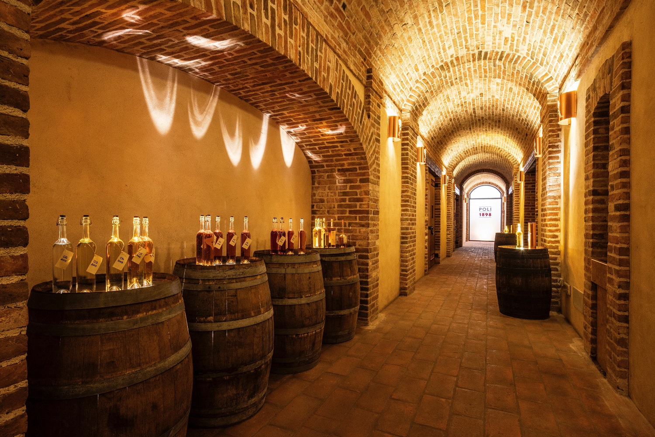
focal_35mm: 18
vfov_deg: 67.4
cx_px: 328
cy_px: 218
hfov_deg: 90.0
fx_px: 327
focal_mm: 18
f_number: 13
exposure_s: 3.2
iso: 800
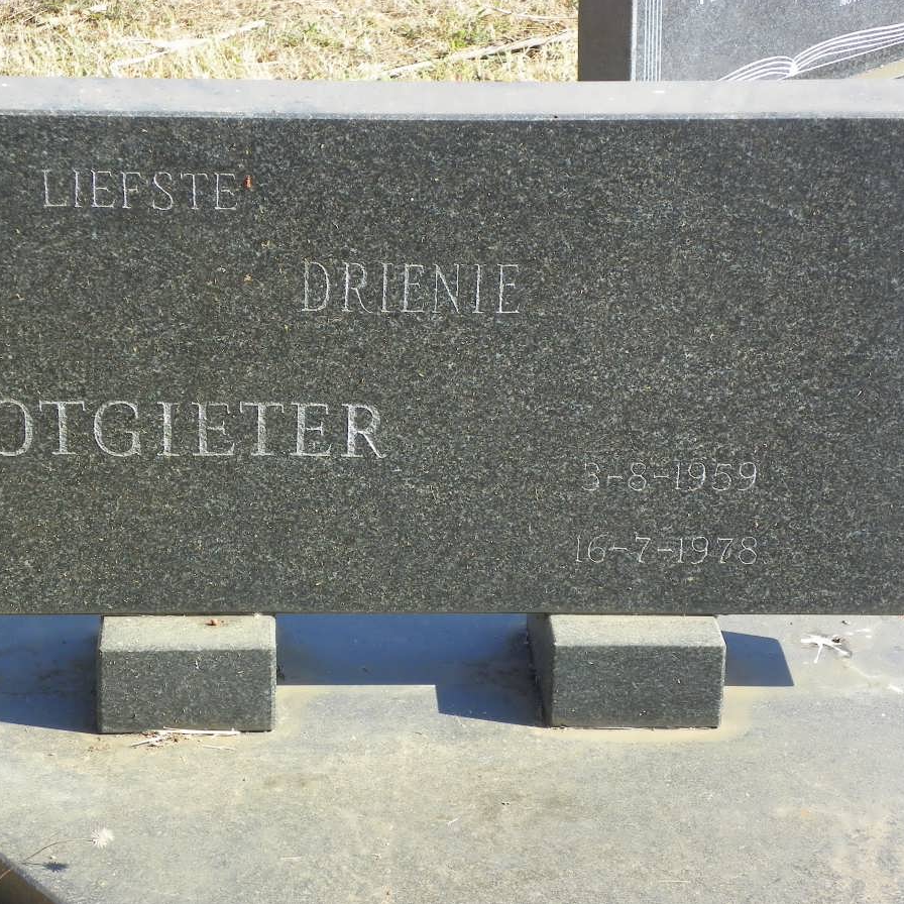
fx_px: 3043
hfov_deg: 16.9
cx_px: 422
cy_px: 452
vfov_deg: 16.9
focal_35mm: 103
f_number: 4
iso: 64
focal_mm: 15.5
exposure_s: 1/160
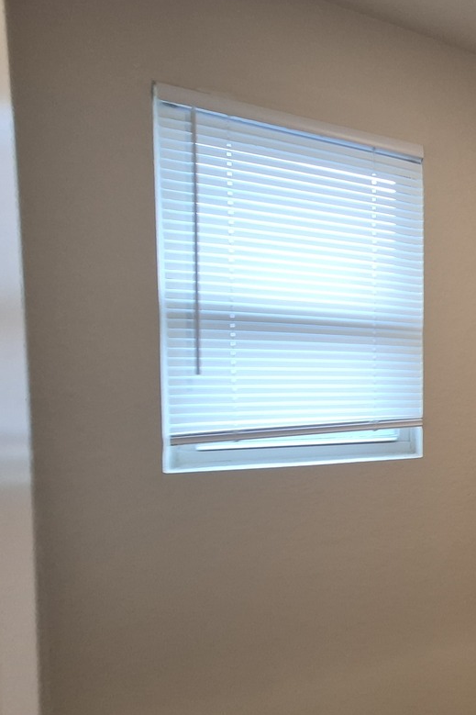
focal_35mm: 25
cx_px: 624
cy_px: 405
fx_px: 496
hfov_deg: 34.9
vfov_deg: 71.2
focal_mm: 1.74
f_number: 2.2
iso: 160
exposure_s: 1/60
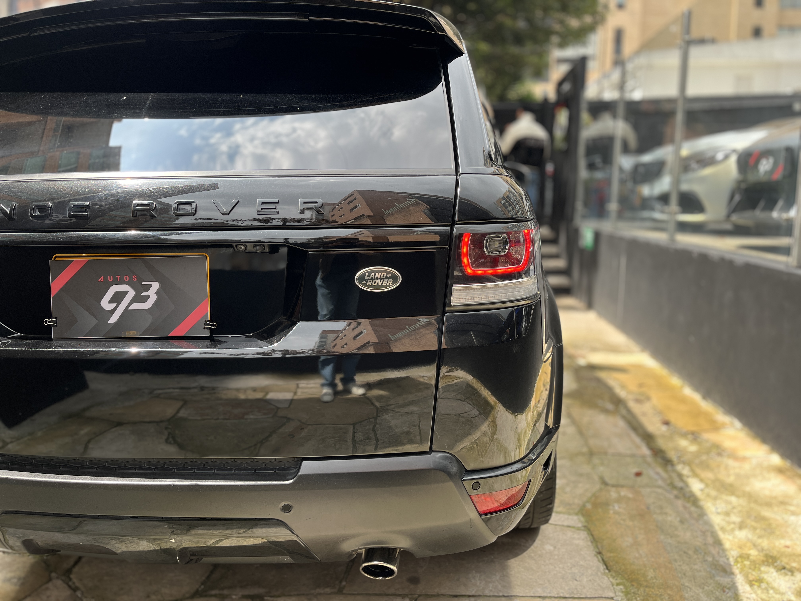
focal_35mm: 26
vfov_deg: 53.1
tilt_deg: -9.5
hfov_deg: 67.3
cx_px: 400
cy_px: 300
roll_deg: +0.3
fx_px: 602
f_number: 1.6
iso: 50
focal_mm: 5.1
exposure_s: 1/615
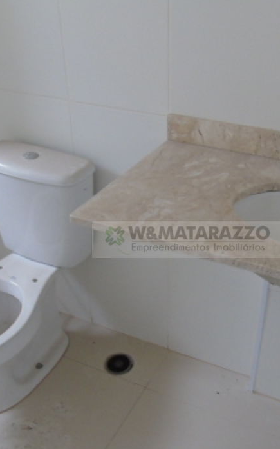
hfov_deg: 32.5
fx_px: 476
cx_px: 189
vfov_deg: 50.3
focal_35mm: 39
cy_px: 240
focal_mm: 4.4
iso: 250
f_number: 3.4
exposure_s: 1/30
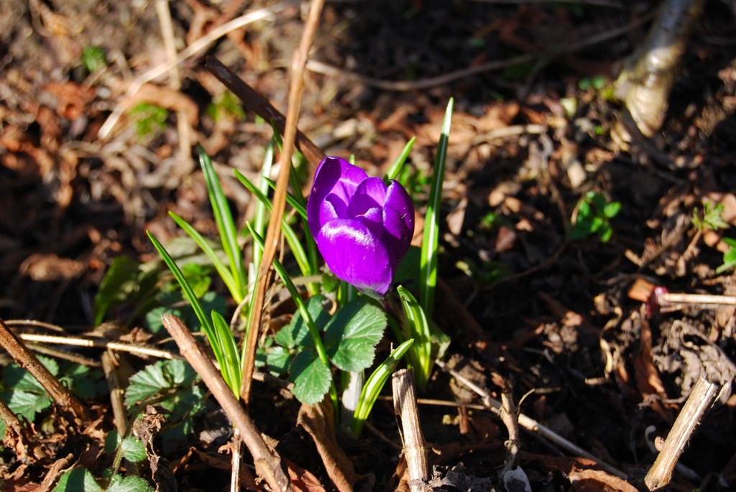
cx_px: 368
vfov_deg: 16.6
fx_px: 1688
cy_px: 246
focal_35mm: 82
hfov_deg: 24.6
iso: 100
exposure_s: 1/60
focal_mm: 55
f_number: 8
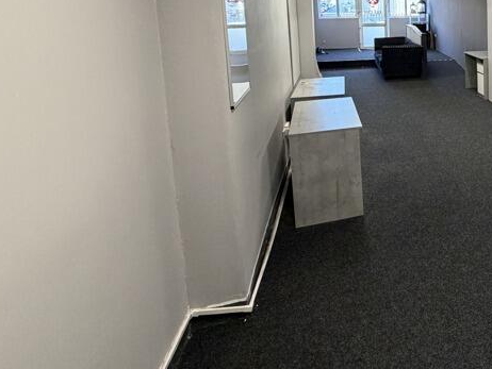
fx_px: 441
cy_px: 63
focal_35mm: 31
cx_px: 514
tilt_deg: -7.0
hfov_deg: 46.5
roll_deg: +0.8
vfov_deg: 42.9
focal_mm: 2.22
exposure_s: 1/50
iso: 200
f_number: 2.2
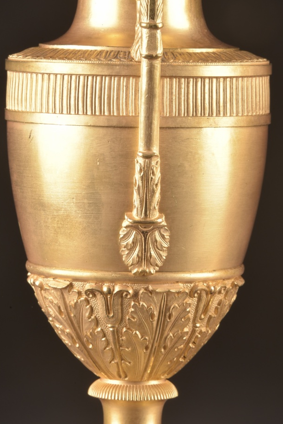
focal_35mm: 327
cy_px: 167
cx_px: 142
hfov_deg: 4.2
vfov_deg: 6.3
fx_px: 3853
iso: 400
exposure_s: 1/125
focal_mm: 250
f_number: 25
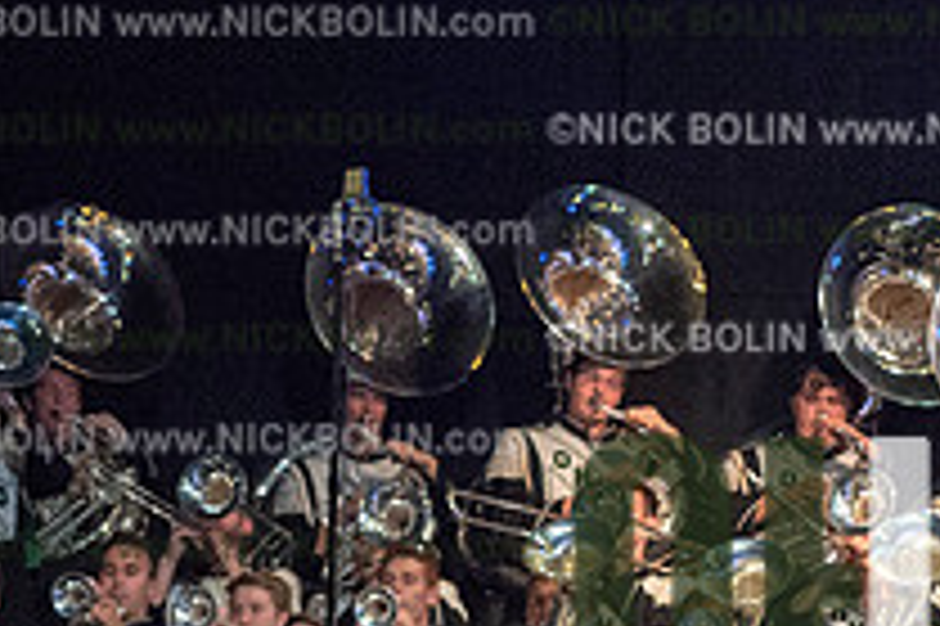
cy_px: 649
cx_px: 891
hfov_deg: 4.5
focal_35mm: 457
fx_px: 11923
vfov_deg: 3.0
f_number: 5.6
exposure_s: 1/250
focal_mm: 165
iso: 8000
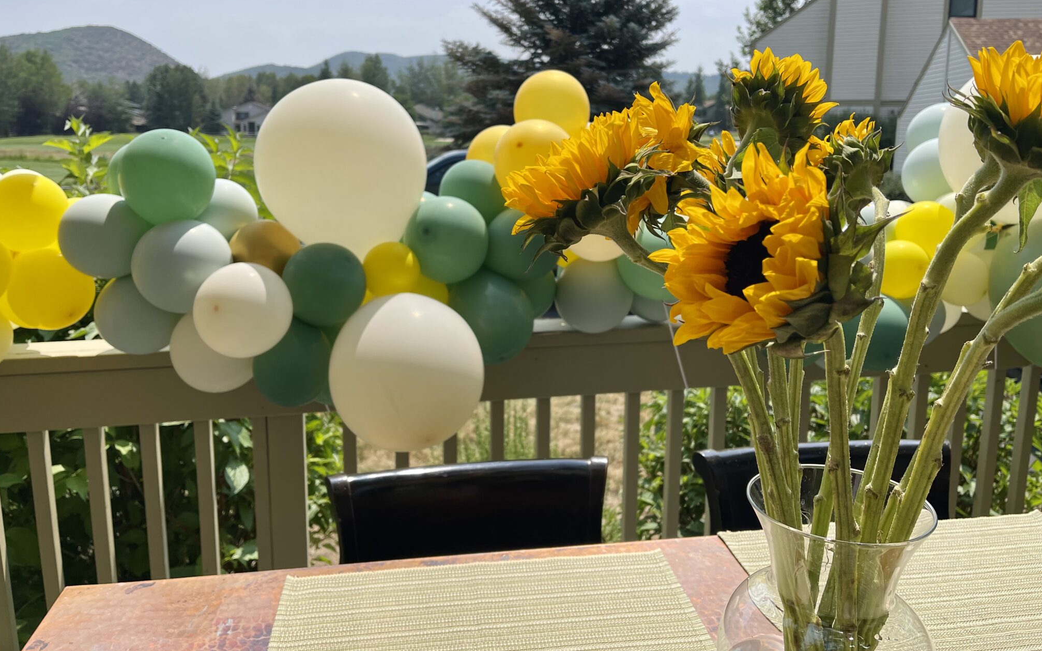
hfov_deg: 66.5
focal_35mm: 28
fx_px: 795
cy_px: 269
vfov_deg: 44.4
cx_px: 517
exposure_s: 1/3559
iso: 32
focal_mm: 5.1
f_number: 1.6
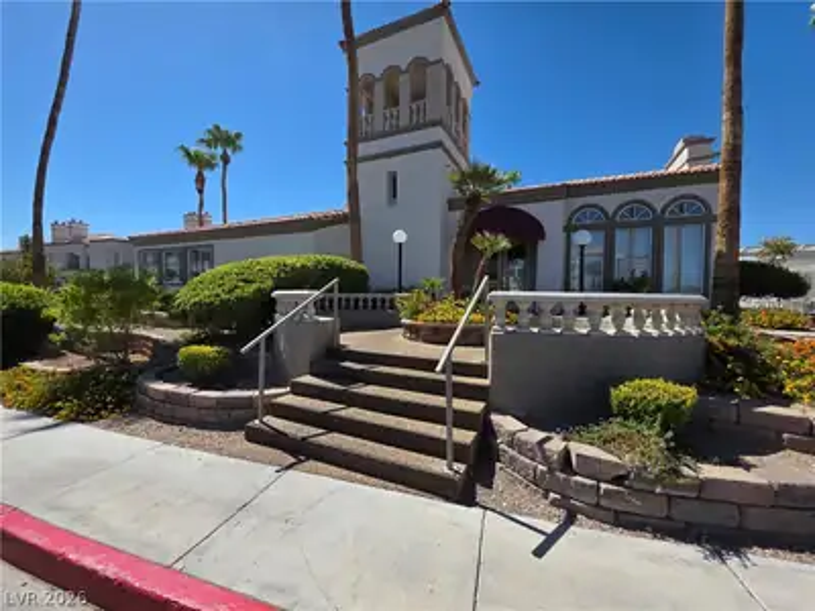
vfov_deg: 89.9
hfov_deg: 106.2
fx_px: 306
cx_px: 408
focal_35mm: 13
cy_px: 306
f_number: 1.9
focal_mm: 2.2
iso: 40
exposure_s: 1/2607
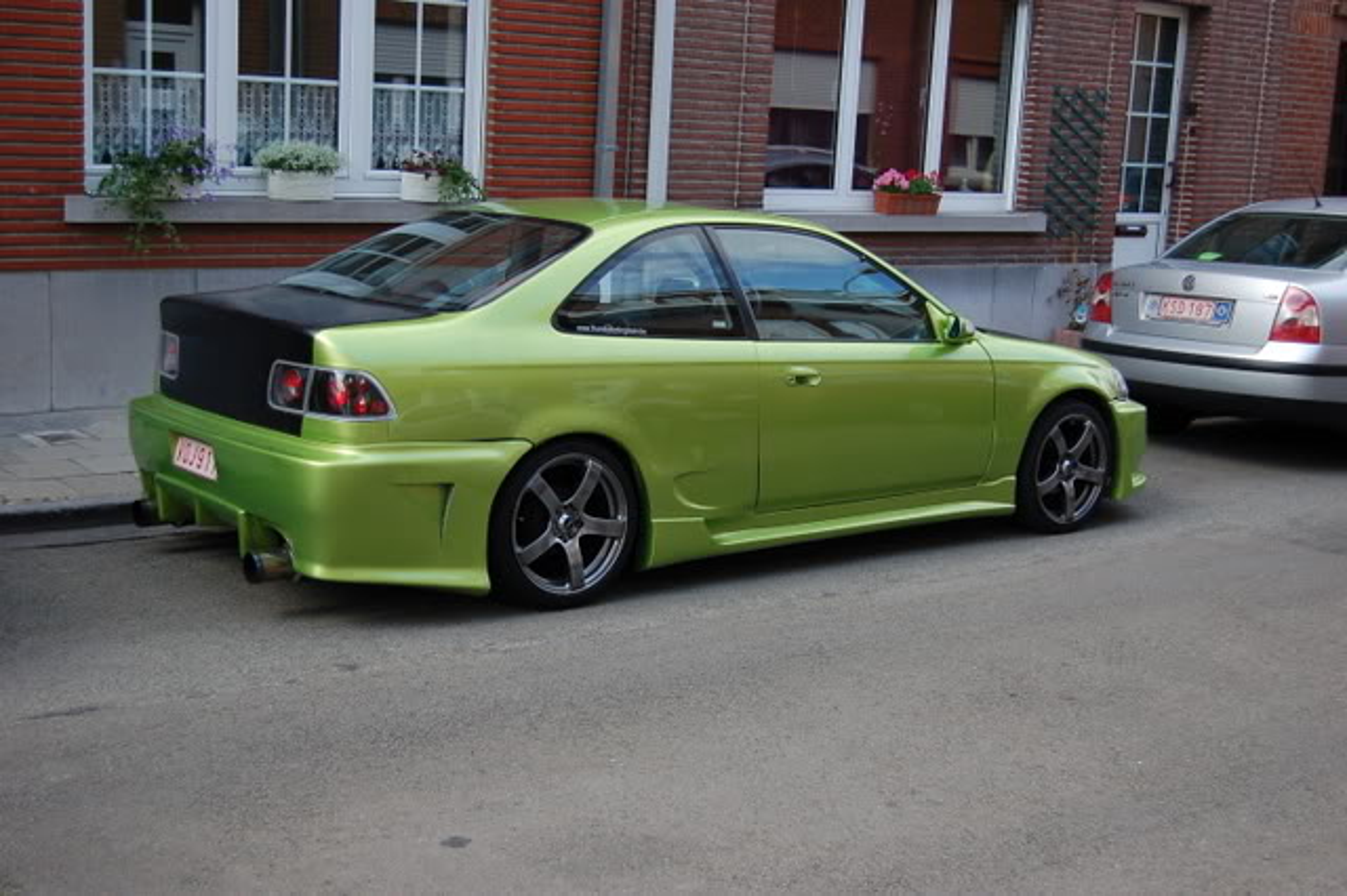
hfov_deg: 42.3
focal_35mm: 46
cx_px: 674
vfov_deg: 28.9
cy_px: 448
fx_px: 1739
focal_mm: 31
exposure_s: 1/500
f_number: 4.5
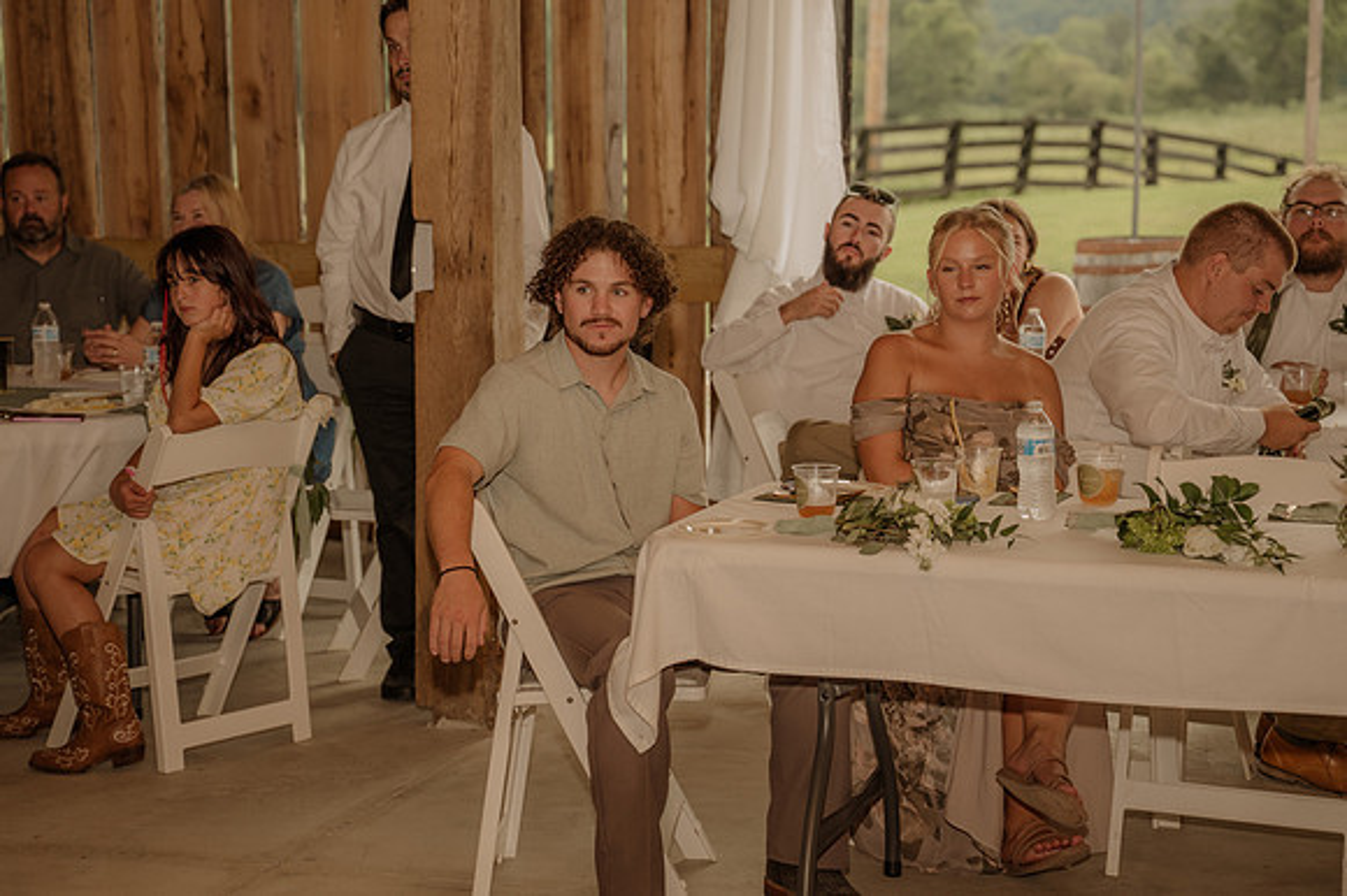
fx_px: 2958
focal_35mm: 79
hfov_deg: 25.6
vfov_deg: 17.2
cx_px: 599
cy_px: 413
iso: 500
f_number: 3.5
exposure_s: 1/200
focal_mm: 70
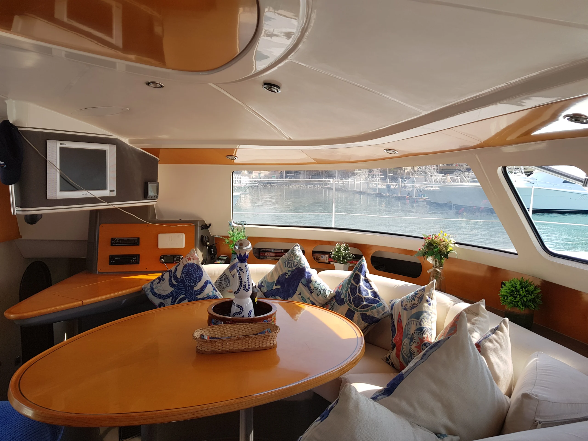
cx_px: 294
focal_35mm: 26
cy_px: 220
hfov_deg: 67.3
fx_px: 442
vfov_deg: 53.1
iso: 40
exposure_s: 1/560
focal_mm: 4.2
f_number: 1.7
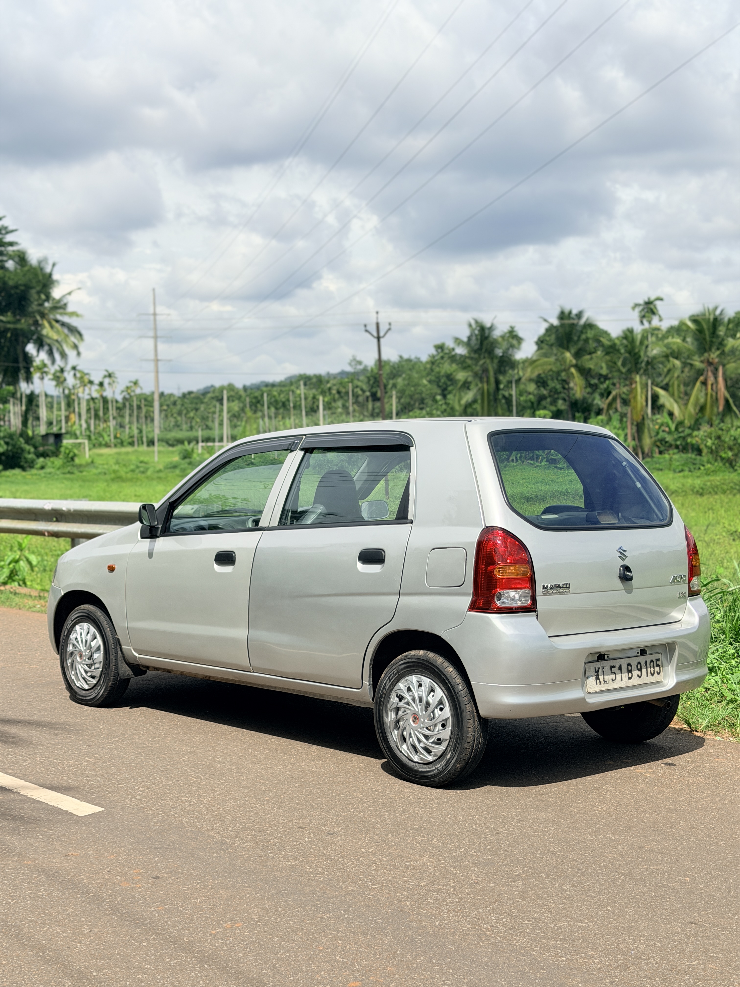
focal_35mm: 48
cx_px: 370
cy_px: 494
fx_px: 1368
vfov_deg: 39.7
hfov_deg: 30.3
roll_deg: +1.0
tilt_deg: -2.4
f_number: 1.78
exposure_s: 1/7143
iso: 64
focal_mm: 6.76
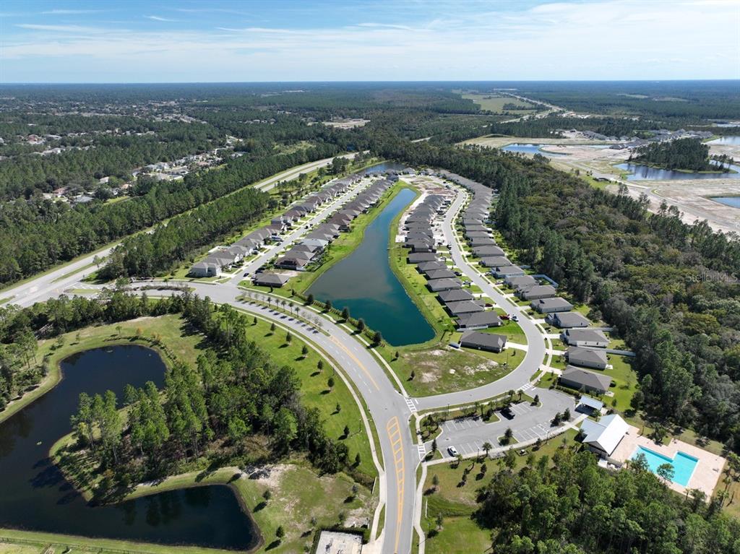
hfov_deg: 71.6
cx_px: 370
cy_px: 277
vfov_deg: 56.8
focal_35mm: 24
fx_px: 513
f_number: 2.8
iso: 130
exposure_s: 1/2000
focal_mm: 12.29
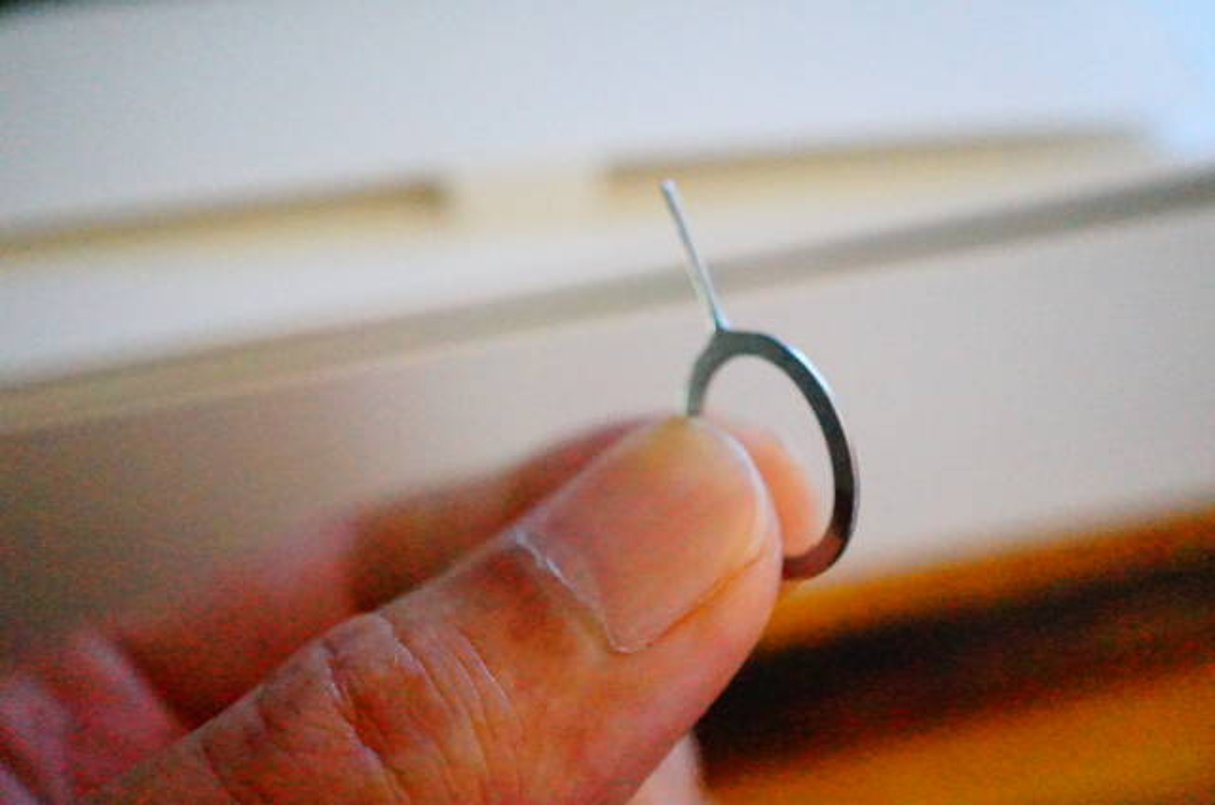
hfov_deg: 43.7
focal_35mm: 45
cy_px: 402
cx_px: 608
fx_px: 1516
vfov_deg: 29.7
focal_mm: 30
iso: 16000
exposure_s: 1/500
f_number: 4
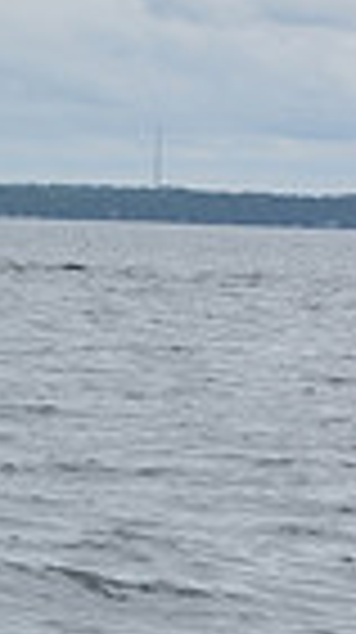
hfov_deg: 3.8
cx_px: -937
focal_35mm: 302
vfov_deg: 7.1
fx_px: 5083
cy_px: 74
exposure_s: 1/800
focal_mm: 70
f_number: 10
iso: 250
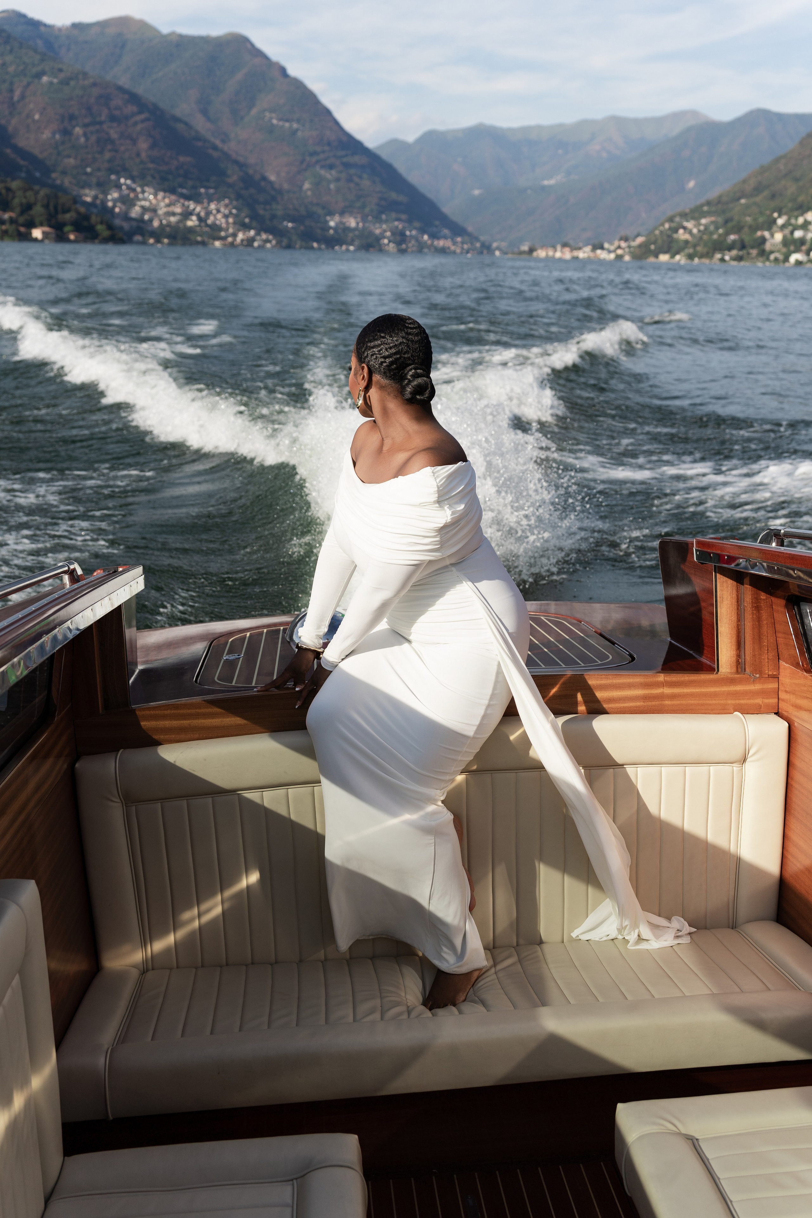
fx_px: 1184
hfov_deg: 37.9
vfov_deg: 54.4
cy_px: 609
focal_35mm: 35
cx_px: 406
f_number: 4.5
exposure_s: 1/1250
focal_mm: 35
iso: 100
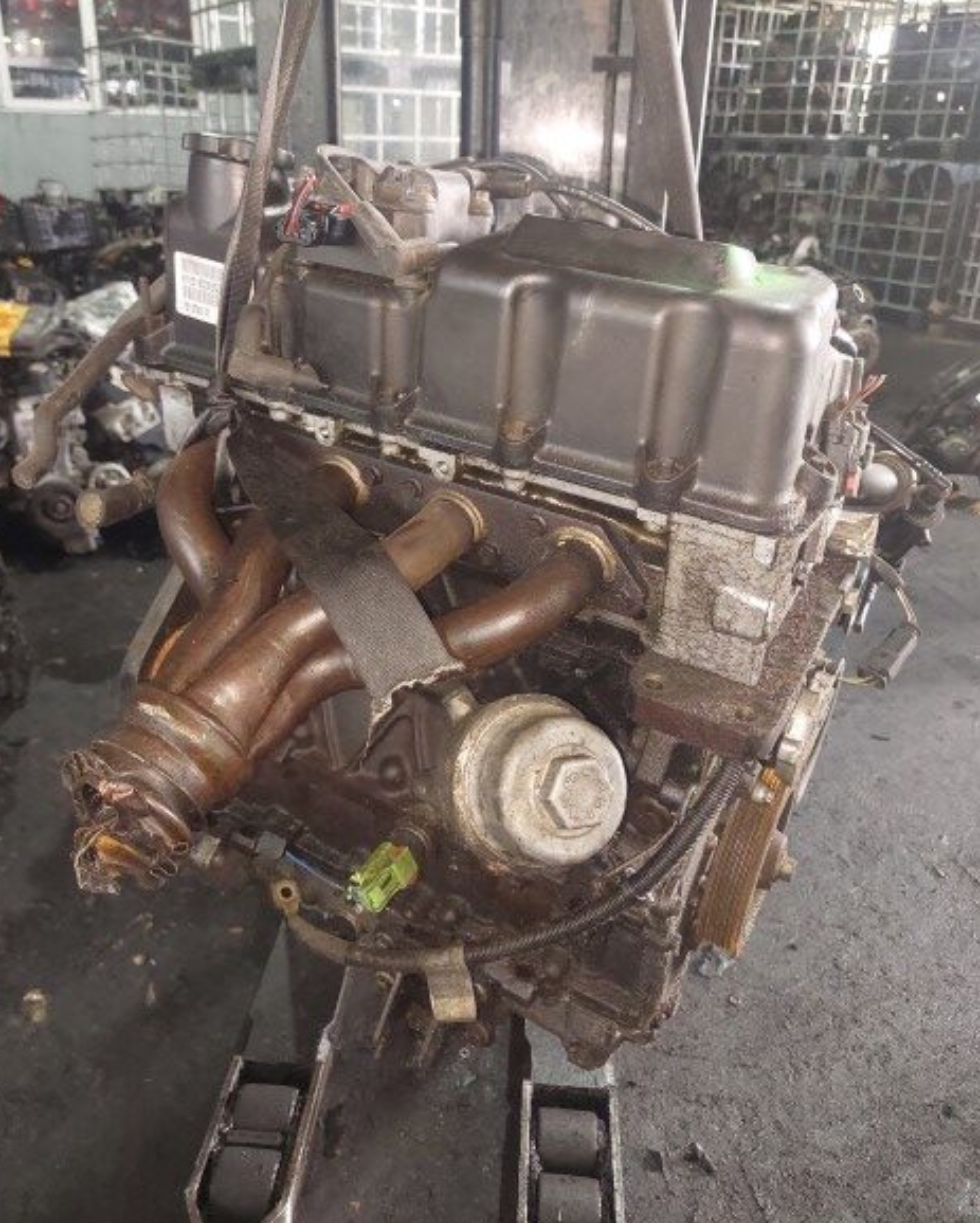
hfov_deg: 53.2
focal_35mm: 27
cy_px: 559
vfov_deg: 63.9
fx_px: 978
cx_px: 478
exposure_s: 1/50
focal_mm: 5.23
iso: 400
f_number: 1.8
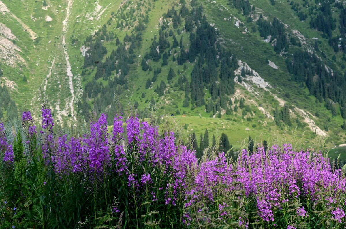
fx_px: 791
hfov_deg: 24.7
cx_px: 173
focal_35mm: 82
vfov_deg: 16.5
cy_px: 114
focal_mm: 55
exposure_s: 1/250
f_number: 10
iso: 360
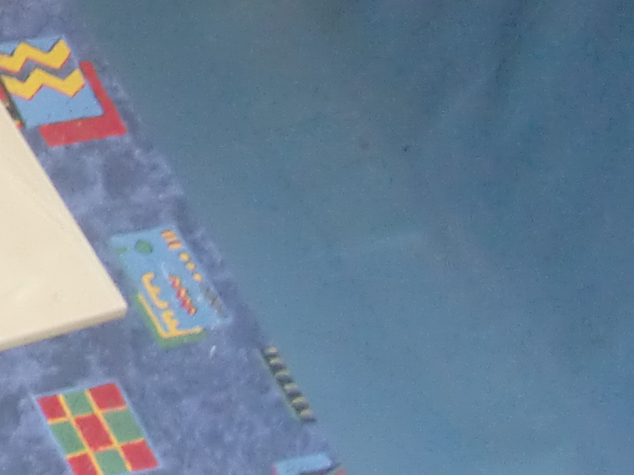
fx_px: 2857
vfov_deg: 9.4
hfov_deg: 11.5
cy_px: -116
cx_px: -607
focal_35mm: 156
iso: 400
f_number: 2.8
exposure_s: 1/40
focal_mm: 6.3
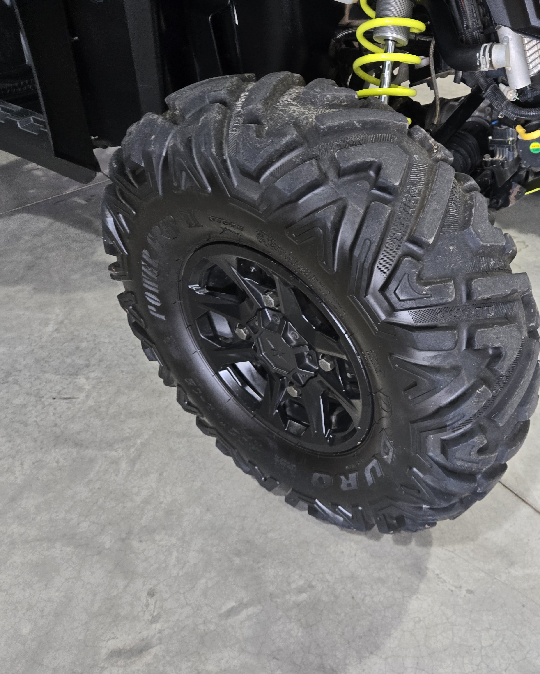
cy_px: 336
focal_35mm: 30
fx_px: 599
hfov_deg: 46.8
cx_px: 402
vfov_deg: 58.8
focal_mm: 5.4
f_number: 1.8
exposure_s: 1/120
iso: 160
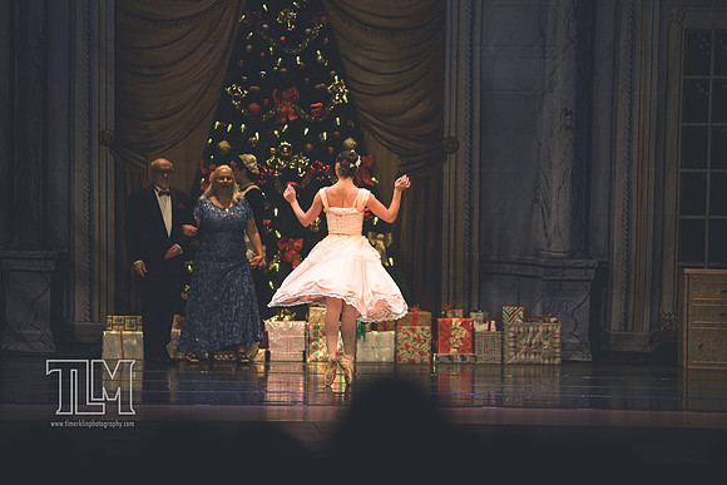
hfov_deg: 10.3
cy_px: 242
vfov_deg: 6.9
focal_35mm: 200
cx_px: 364
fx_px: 4040
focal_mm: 200
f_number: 2.8
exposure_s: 1/400
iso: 360
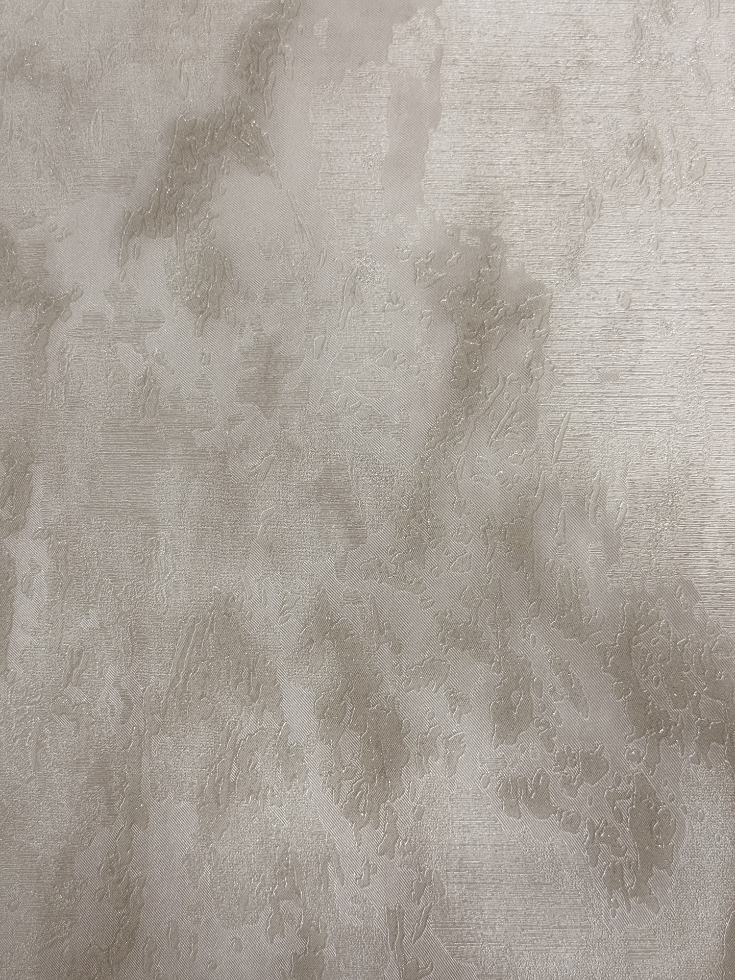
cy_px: 490
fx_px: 1359
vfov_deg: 39.7
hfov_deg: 30.3
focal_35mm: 48
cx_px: 368
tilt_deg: -75.0
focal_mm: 6.76
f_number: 1.78
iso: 50
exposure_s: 1/100
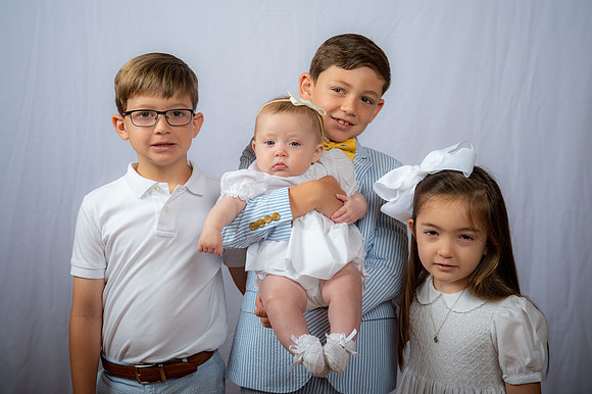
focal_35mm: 58
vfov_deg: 23.4
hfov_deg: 34.5
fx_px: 953
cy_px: 197
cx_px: 296
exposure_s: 1/200
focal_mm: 58
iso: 250
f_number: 6.3
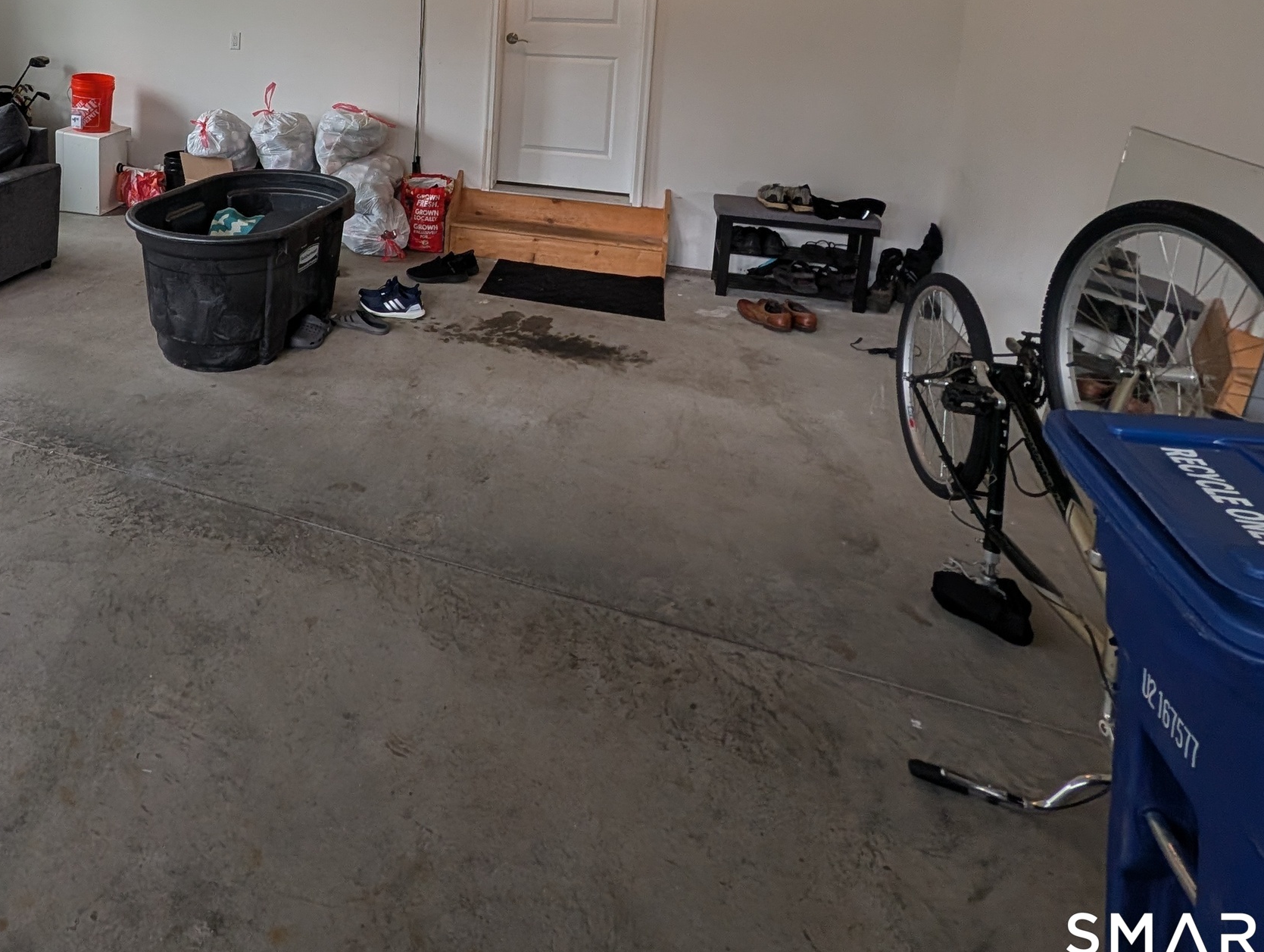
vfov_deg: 53.8
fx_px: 805
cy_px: 101
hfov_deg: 68.9
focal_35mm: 22
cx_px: 253
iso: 119
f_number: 1.7
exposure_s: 1/120
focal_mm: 2.02
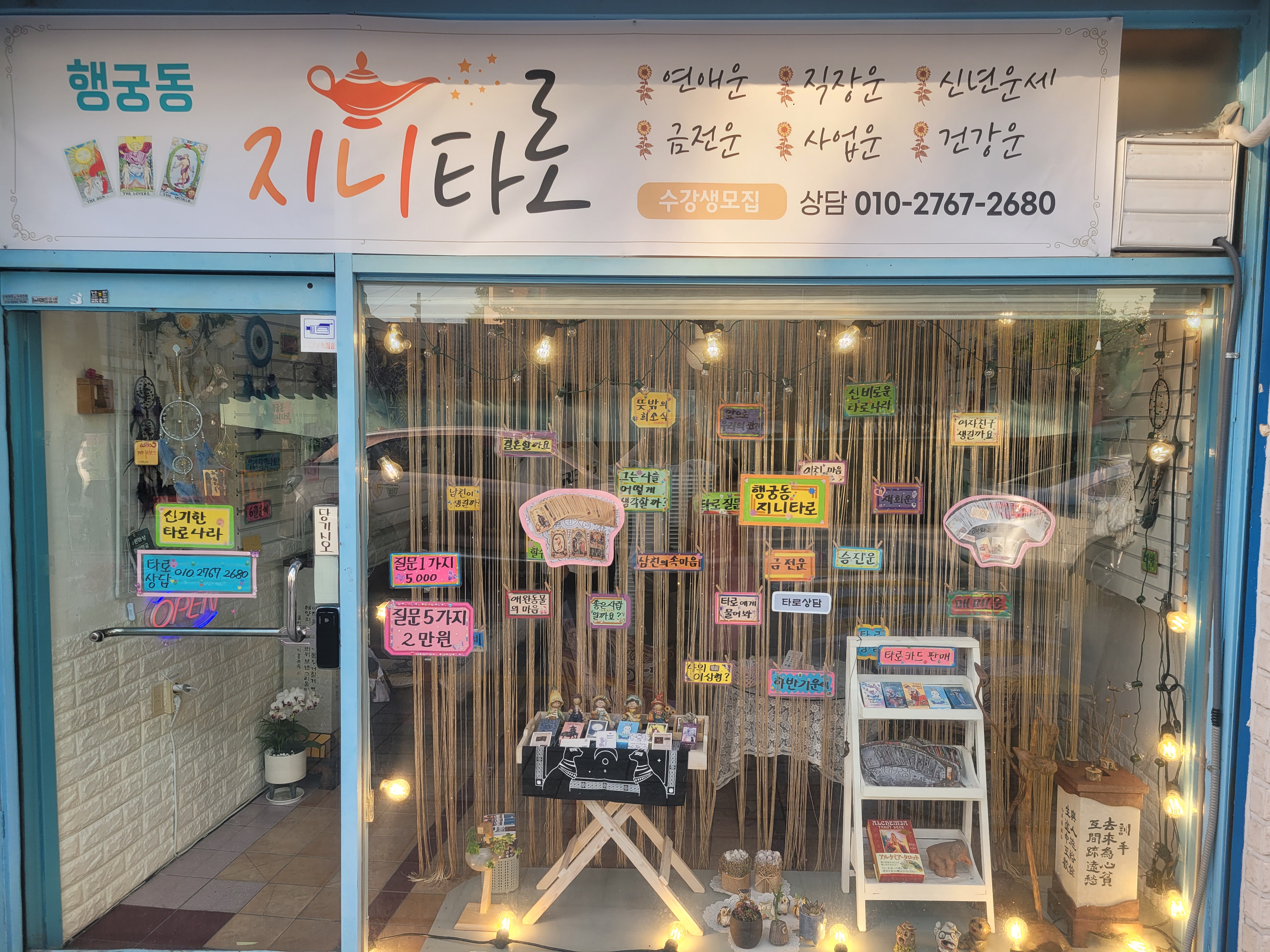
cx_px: 635
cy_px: 476
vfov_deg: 53.1
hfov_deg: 67.3
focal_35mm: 26
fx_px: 954
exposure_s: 1/232
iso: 40
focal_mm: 5.4
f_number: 1.8
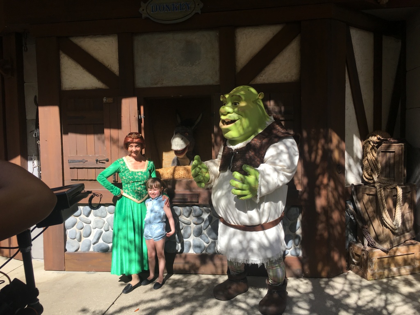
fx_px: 352
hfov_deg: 61.7
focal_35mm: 29
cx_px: 210
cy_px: 158
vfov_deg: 48.2
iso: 25
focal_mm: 4.15
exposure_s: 1/785
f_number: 2.2
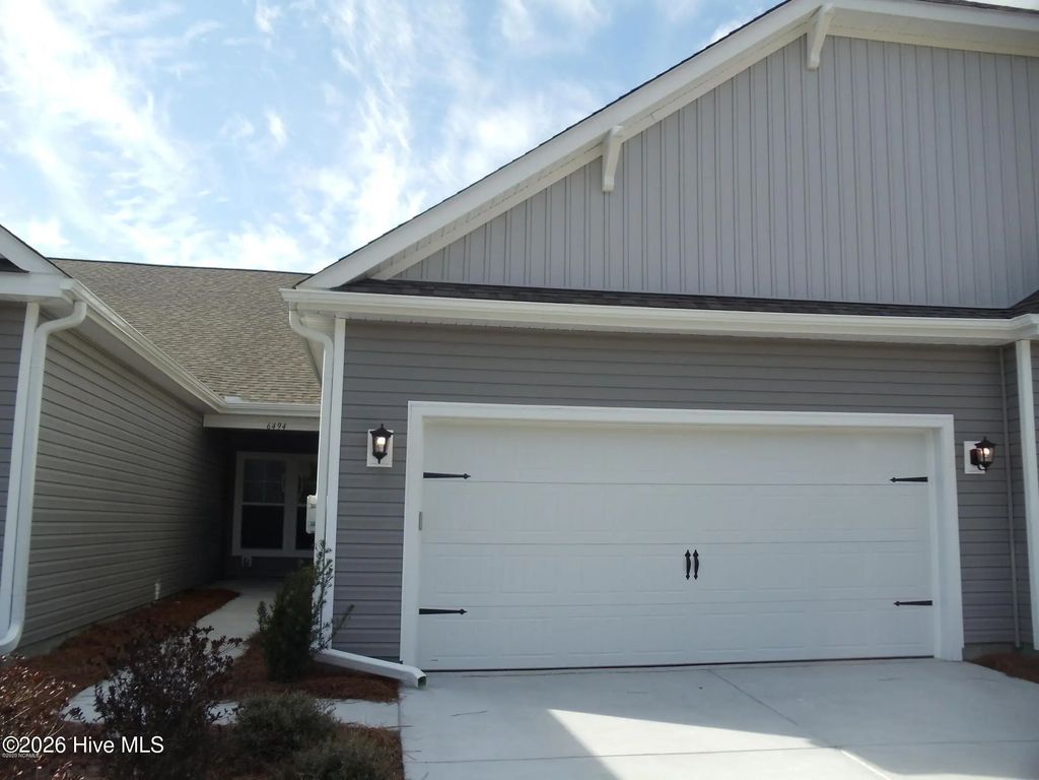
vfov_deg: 32.9
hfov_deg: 42.9
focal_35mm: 44
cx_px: 520
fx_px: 1321
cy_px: 390
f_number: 7.1
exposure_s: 1/125
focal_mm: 6
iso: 80
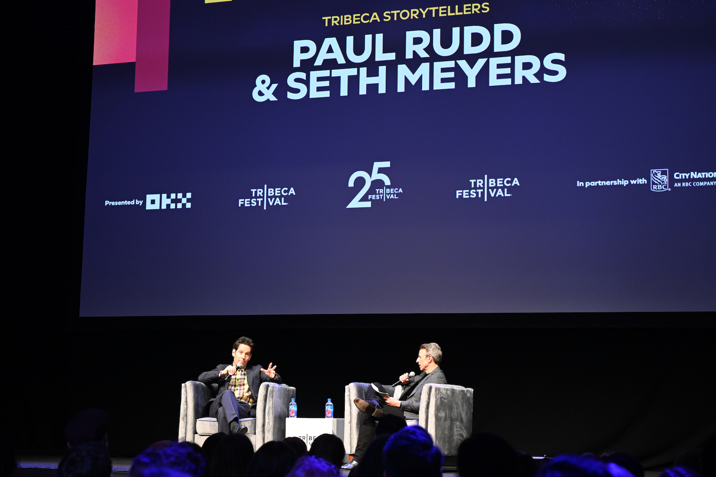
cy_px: 238
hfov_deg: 28.8
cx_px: 358
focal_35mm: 70
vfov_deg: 19.5
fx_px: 1392
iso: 2200
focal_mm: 70
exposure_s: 1/60
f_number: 5.6
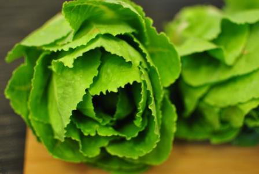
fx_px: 378
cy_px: 87
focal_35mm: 52
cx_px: 130
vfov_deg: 25.8
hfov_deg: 37.8
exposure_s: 1/30
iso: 400
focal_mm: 35
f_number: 1.8
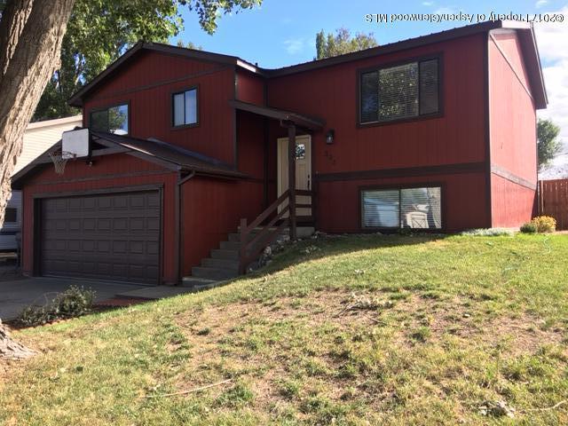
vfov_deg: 48.2
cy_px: 213
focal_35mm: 29
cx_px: 284
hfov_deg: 61.7
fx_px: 476
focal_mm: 4.15
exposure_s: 1/549
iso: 25
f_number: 2.2
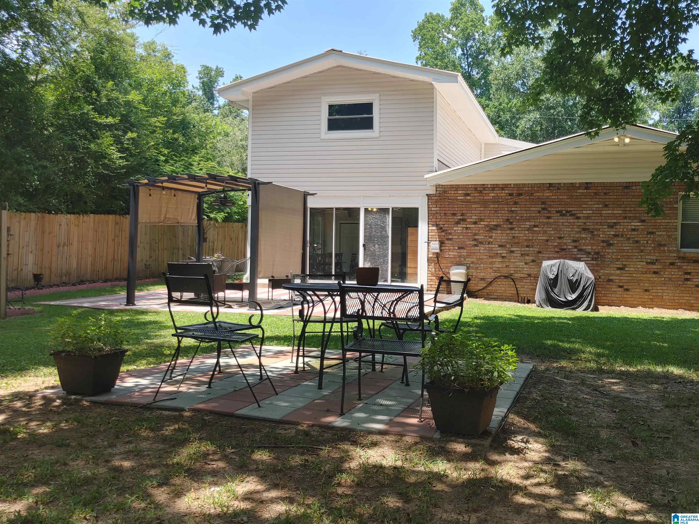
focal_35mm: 33
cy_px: 262
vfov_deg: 42.9
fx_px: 666
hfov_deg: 55.4
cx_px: 350
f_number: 1.8
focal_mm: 5.58
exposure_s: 1/645
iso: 50
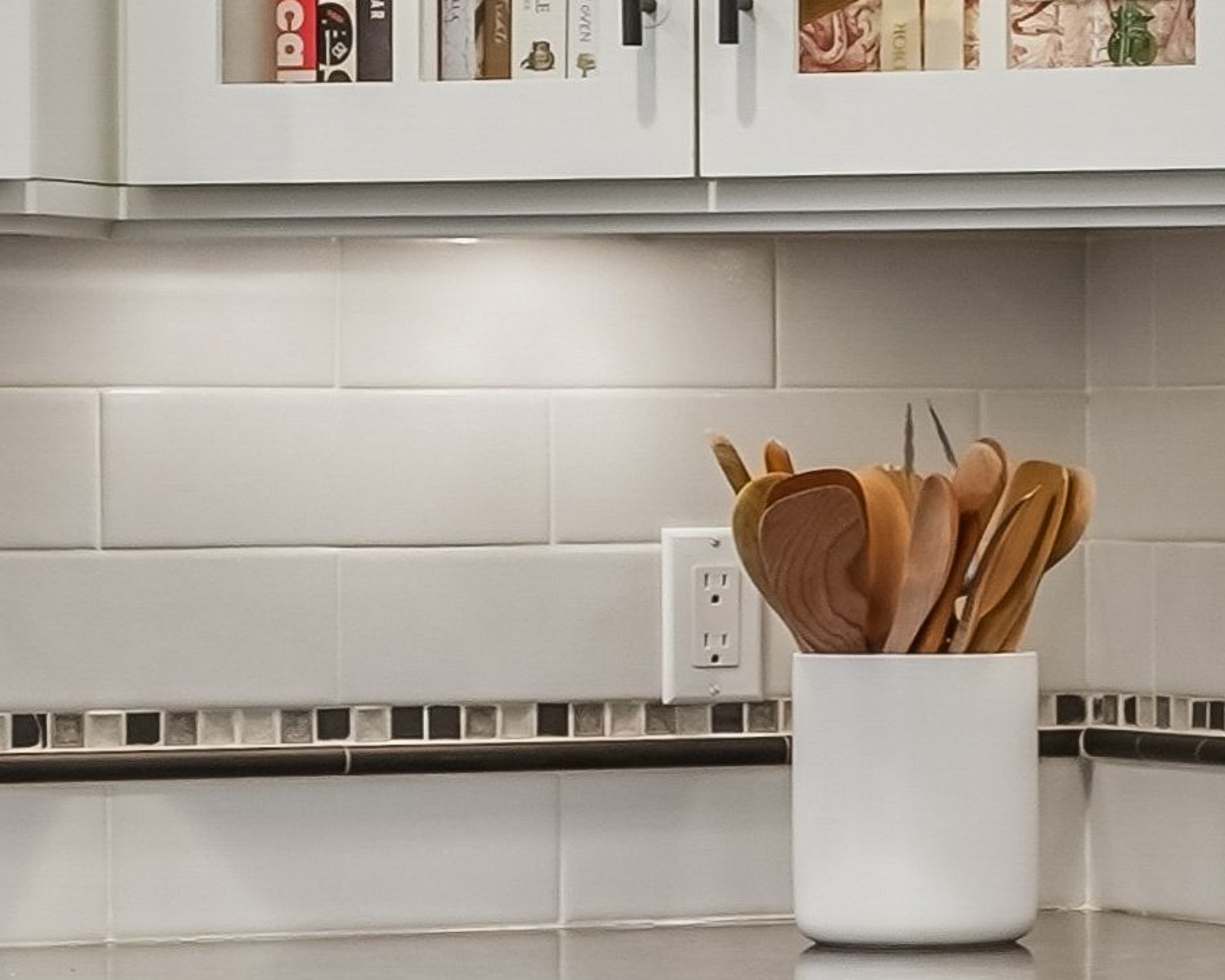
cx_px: 1291
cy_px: 416
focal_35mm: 209
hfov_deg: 9.2
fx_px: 7578
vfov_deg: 7.4
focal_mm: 34
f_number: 9
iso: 400
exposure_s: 1/8
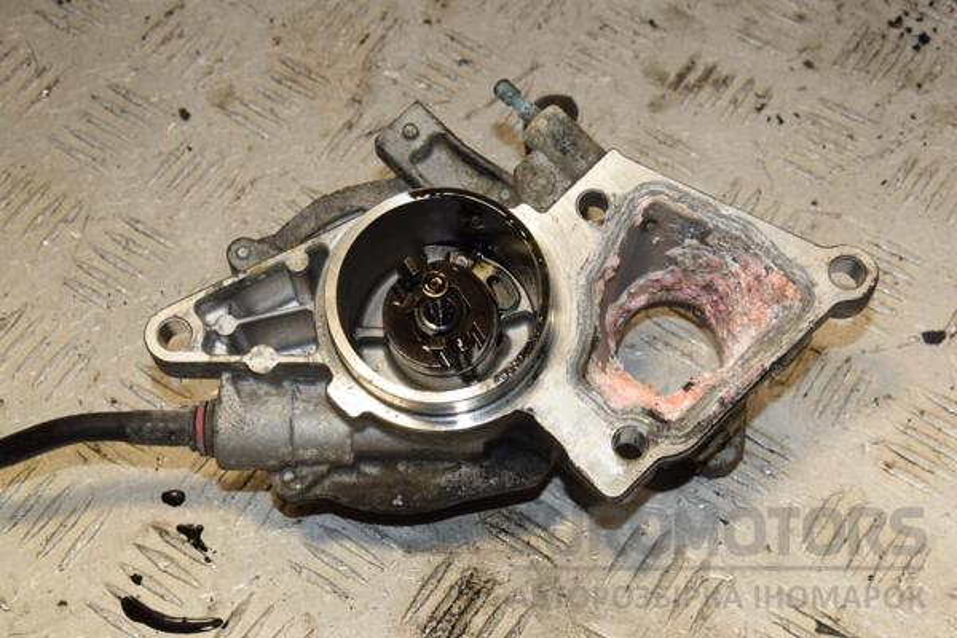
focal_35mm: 75
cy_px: 319
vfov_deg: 18.2
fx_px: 1994
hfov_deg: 27.0
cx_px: 478
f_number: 10
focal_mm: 50
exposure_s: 1/200
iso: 800
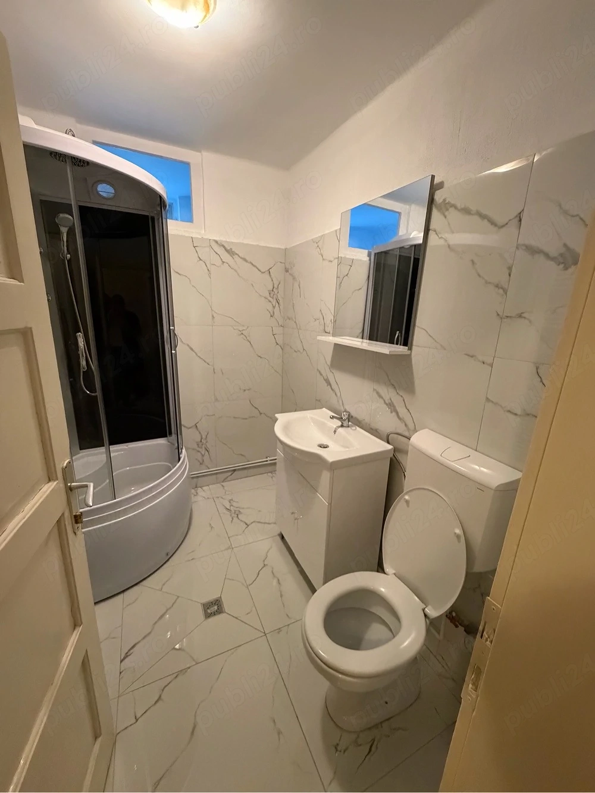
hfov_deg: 85.7
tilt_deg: -14.9
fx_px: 321
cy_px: 396
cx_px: 298
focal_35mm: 14
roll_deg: -2.1
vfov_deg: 102.1
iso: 800
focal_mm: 2.22
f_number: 2.2
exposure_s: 1/50
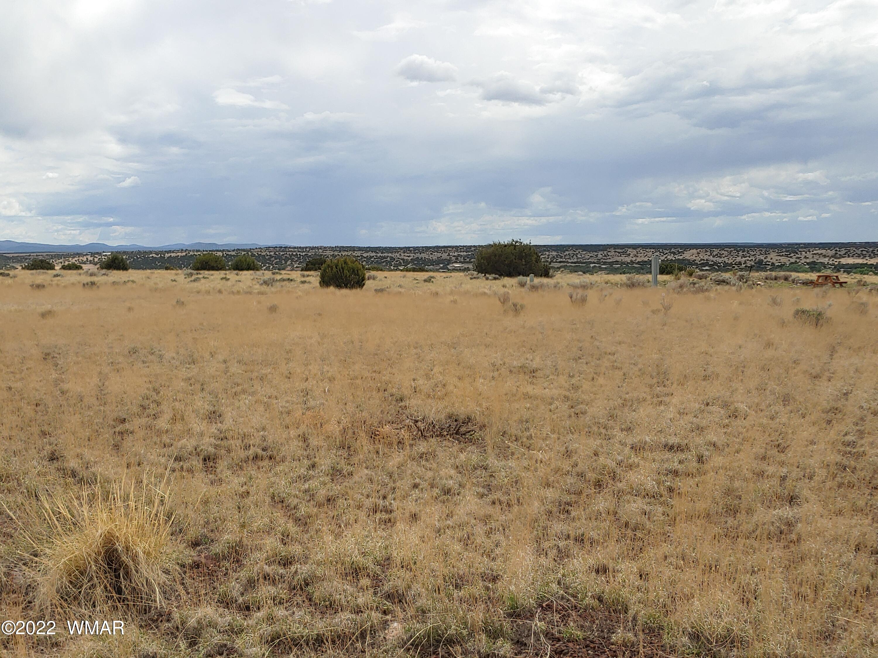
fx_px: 938
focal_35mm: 37
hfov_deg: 50.1
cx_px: 439
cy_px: 329
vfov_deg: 38.7
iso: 50
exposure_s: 1/4000
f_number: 1.5
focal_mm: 4.23
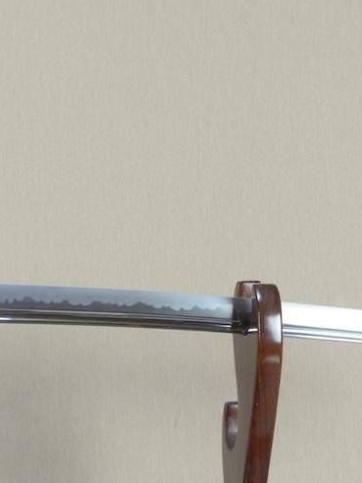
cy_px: 295
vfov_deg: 23.8
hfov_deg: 17.4
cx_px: -36
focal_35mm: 82
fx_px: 1143
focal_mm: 20
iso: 400
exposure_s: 1/2
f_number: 11
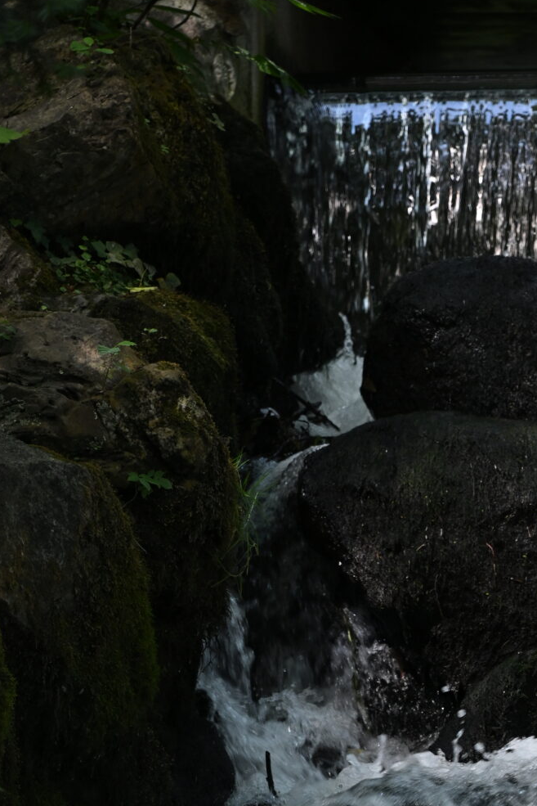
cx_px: 680
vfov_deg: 6.6
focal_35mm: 312
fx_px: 6978
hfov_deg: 4.4
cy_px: 898
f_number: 4
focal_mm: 120
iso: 360
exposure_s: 1/125
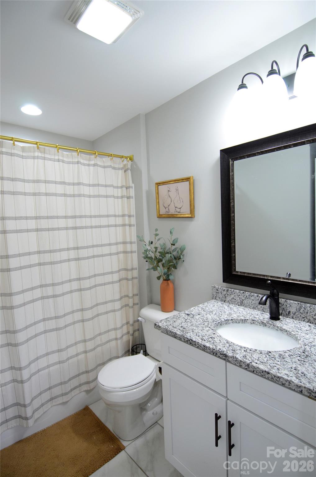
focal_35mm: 18
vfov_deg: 90.1
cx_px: 158
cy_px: 238
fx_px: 238
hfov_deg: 67.1
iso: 1000
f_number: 4.5
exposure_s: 1/80
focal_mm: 12
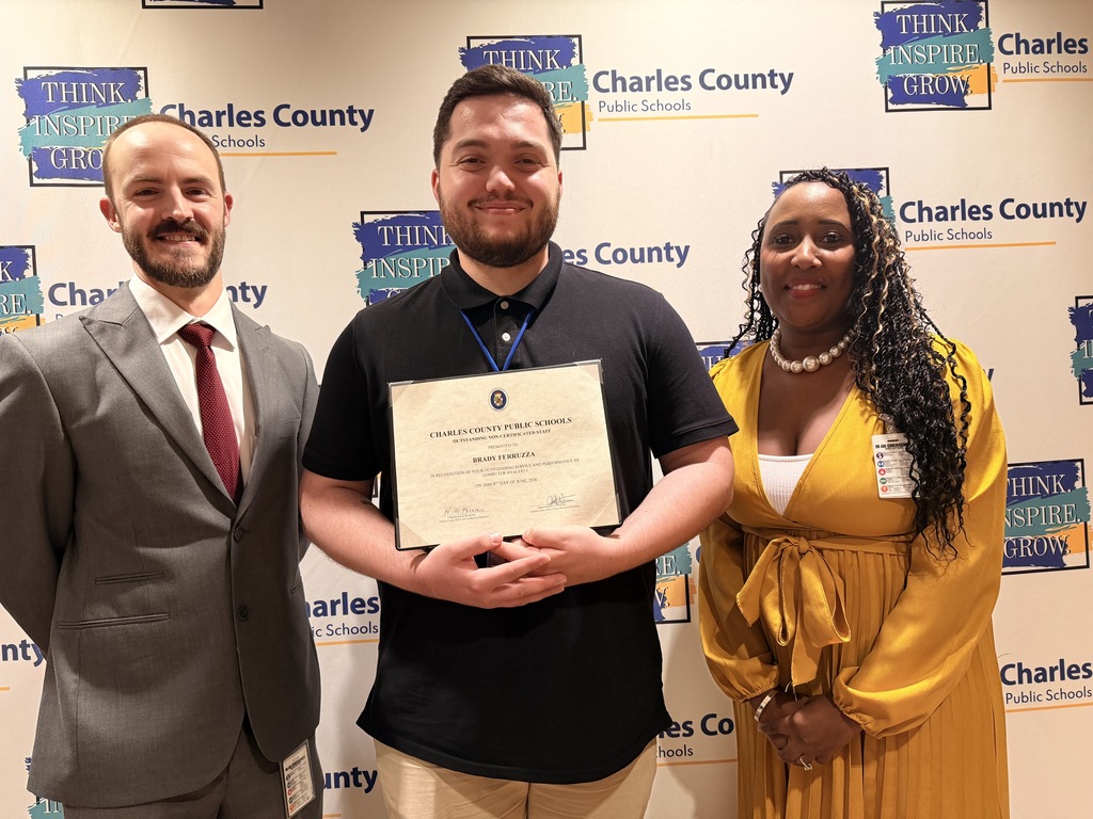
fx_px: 758
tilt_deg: -3.4
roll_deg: +2.5
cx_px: 546
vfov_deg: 56.8
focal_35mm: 24
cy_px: 410
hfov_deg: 71.6
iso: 200
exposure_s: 1/60
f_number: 1.78
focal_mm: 6.76
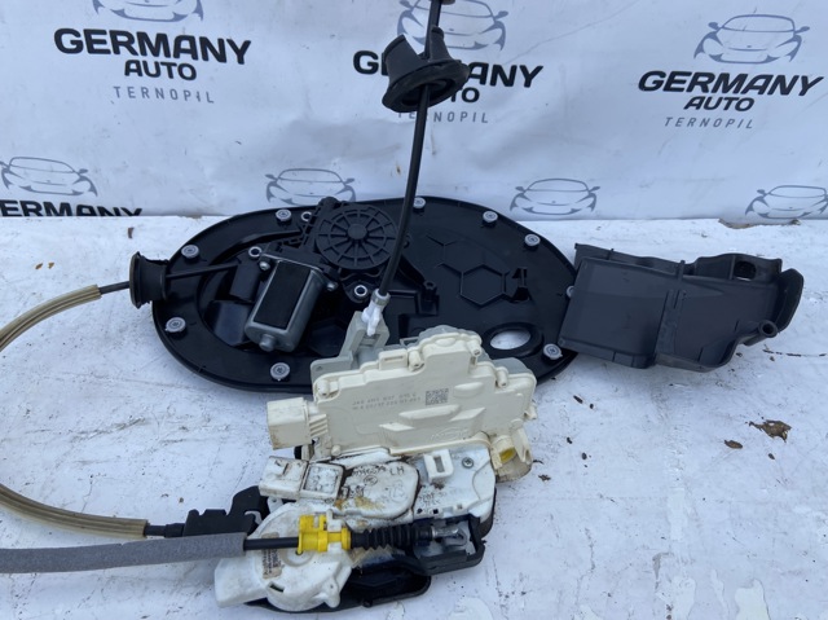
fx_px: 621
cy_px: 310
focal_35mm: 26
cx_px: 414
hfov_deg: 67.3
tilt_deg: -41.2
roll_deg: -3.8
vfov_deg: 53.0
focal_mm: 4.25
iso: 32
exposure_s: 1/552
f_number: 1.8
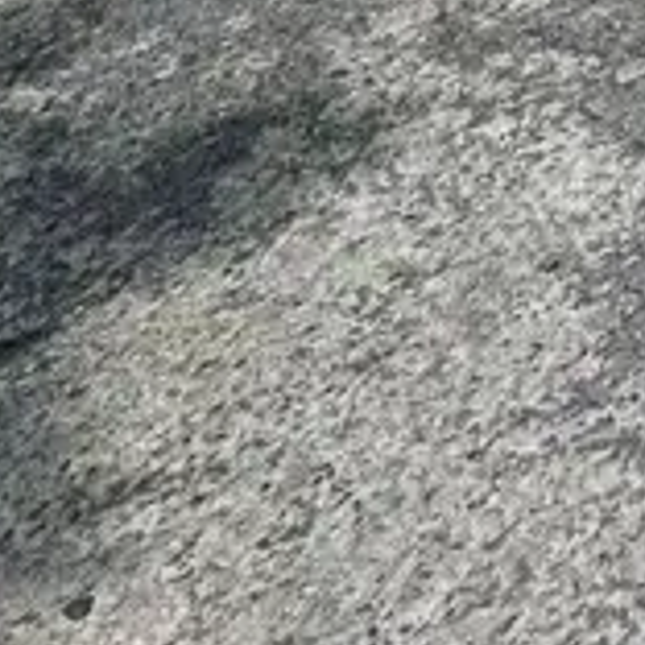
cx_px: 1832
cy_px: -1269
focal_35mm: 95
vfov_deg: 11.3
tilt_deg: -0.9
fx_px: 2003
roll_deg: -1.1
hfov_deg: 11.8
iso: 50
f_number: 2.2
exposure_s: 1/3861
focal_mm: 2.22
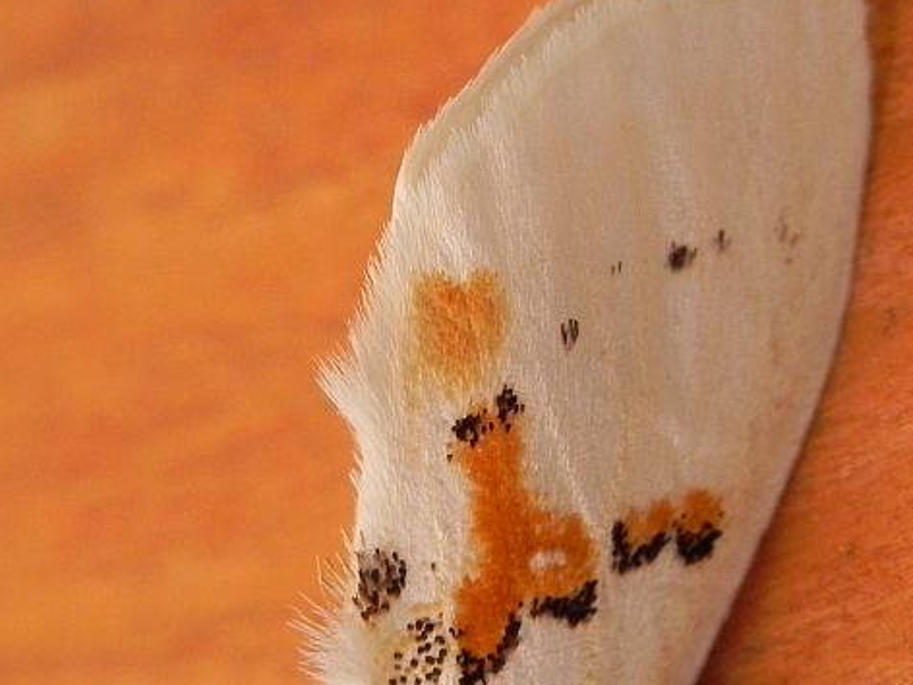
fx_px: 5433
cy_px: 664
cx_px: 246
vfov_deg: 7.2
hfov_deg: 9.6
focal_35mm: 206
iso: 160
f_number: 4
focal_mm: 16.9
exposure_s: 1/76.2
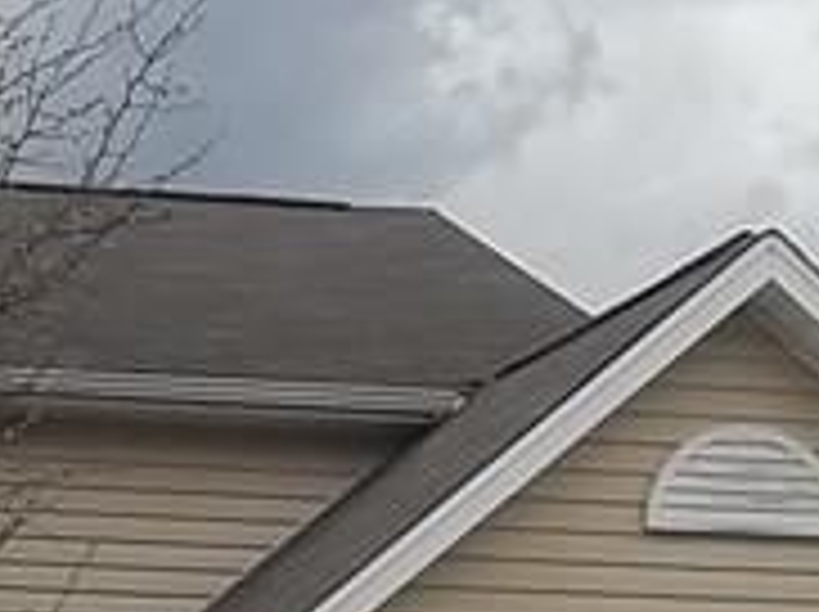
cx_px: -225
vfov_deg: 9.7
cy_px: 608
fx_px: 3592
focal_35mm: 152
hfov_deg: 12.6
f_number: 8.9
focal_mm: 4.9
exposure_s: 1/160
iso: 80
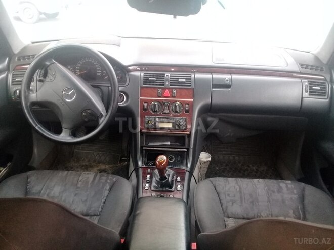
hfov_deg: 58.4
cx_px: 167
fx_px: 299
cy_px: 125
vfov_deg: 45.4
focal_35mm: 31
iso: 125
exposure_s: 1/33
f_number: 2.2
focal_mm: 3.3
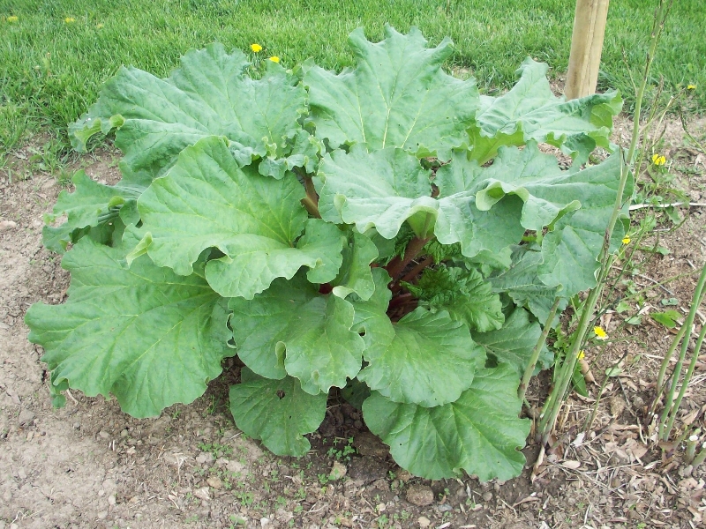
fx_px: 755
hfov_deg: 50.1
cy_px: 264
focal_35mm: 37
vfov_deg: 38.7
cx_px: 353
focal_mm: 6.2
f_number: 2.8
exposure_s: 1/205
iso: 80
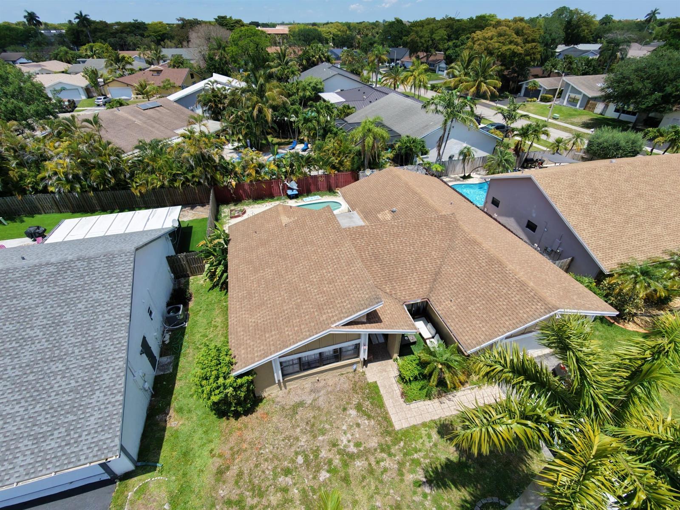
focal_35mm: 16
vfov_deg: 78.1
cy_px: 255
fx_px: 314
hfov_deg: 94.5
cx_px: 340
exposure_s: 1/800
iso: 100
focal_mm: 3.05
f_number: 2.2
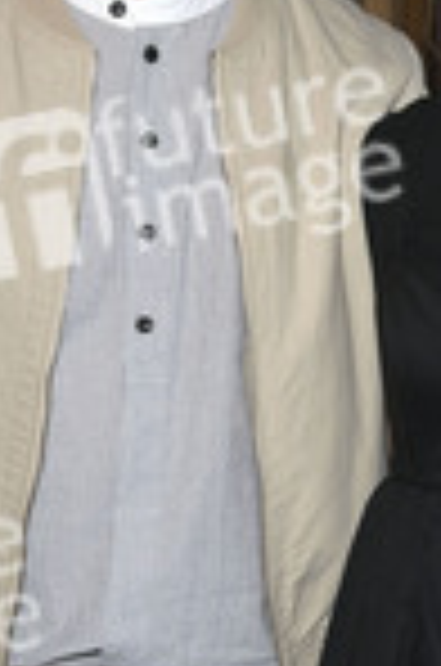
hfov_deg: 14.8
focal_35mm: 92
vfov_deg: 22.2
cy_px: 400
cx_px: 302
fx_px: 1698
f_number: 5.6
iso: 1250
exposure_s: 1/100
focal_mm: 34
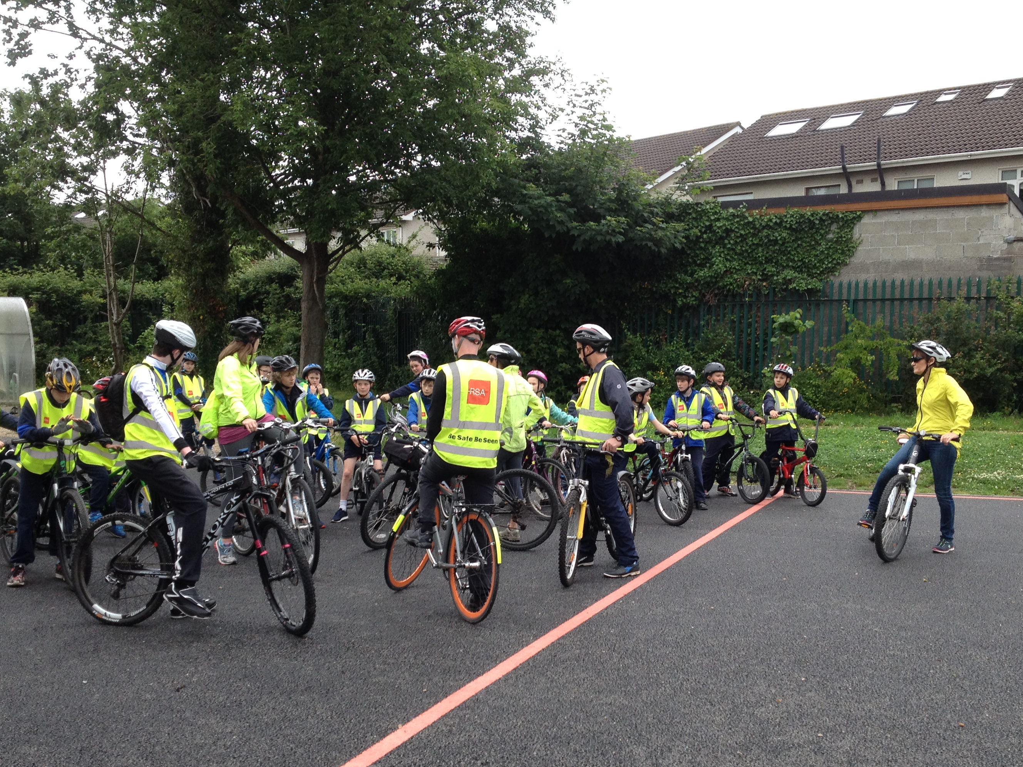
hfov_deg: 43.8
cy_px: 416
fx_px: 1271
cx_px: 530
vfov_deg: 33.6
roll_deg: +0.8
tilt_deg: -6.9
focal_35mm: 43
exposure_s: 1/269
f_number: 2.4
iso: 50
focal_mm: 4.28
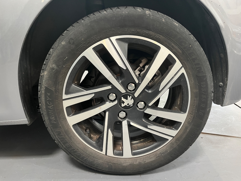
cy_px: 90
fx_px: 181
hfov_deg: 67.3
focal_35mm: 26
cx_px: 120
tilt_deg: -17.6
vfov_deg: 53.1
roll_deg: +1.7
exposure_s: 1/50
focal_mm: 5.1
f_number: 1.6
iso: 400
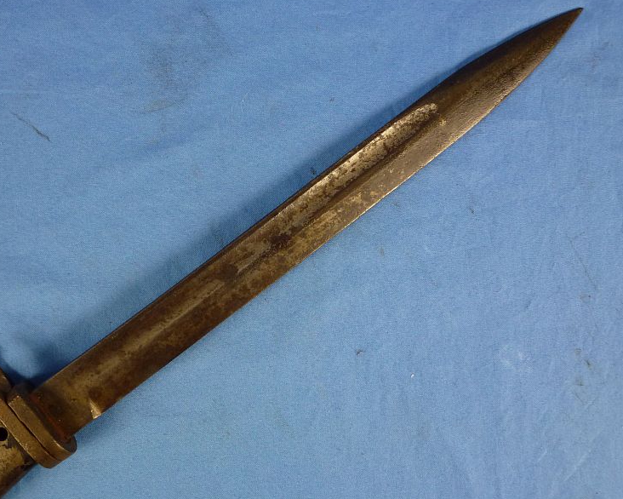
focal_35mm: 32
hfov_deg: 55.6
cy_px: 246
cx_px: 289
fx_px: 590
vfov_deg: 45.8
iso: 250
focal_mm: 5.4
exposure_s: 1/60
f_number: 3.5
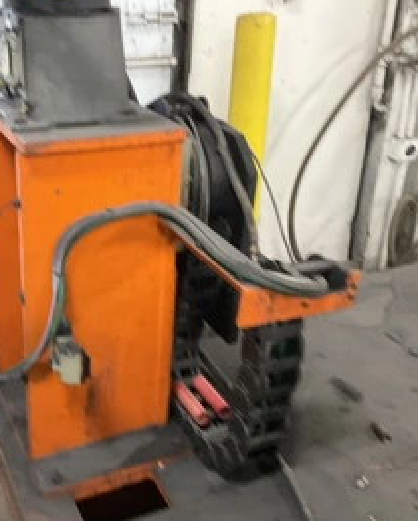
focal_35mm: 43
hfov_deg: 34.5
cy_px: 244
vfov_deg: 42.8
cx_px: 123
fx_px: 664
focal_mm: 3
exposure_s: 1/40
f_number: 1.8
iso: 250
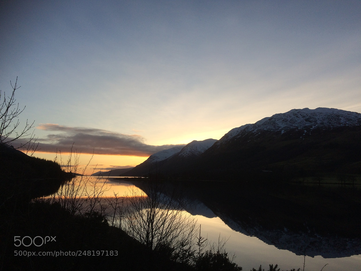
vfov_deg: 48.2
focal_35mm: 29
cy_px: 136
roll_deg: -0.9
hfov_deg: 61.7
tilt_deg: +6.5
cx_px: 180
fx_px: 302
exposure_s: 1/1080
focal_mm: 4.15
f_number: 2.2
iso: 32
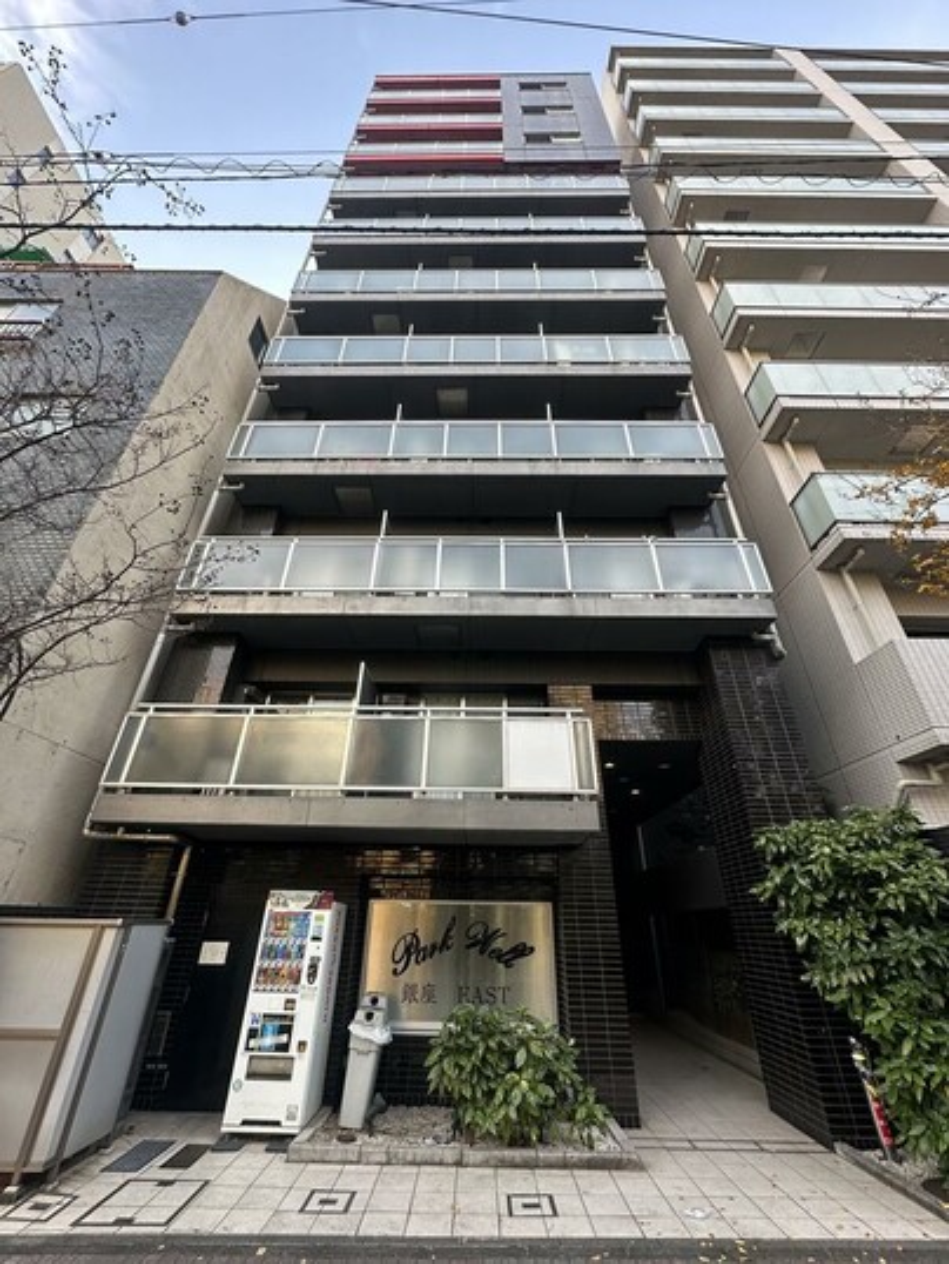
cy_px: 632
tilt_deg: +33.5
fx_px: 511
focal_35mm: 14
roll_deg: -1.4
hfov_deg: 85.7
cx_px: 474
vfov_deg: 102.0
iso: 40
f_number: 2.2
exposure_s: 1/175
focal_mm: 2.22
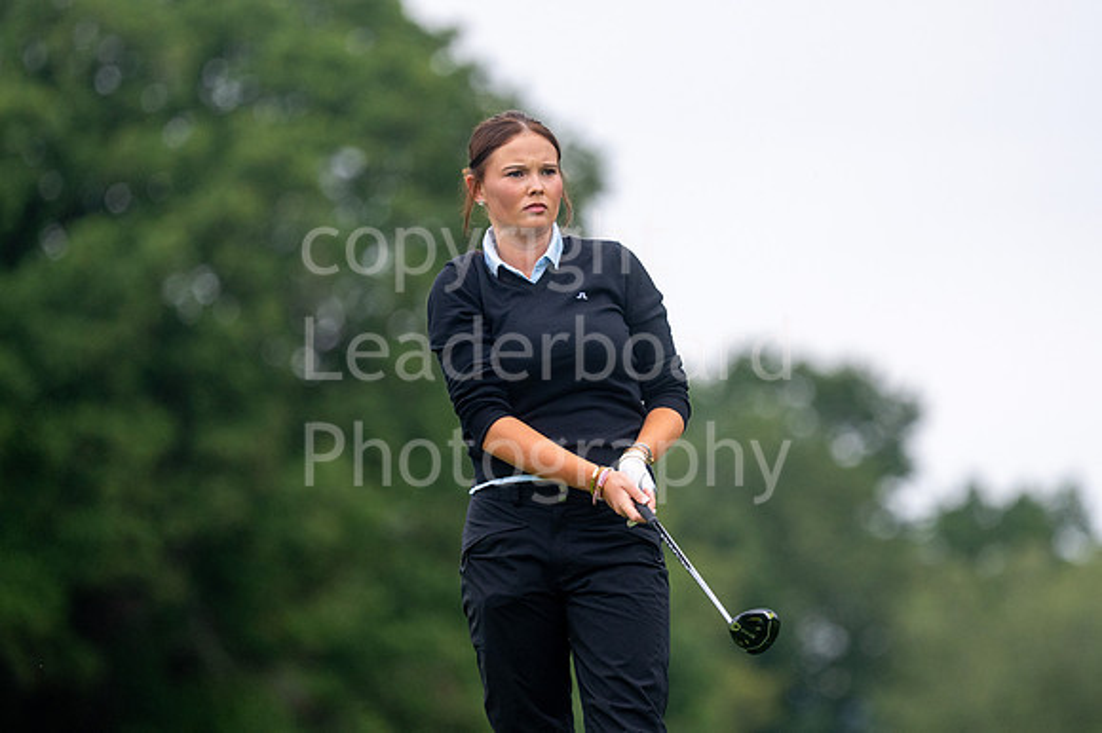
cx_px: 551
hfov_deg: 4.6
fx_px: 13767
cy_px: 366
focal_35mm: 450
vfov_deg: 3.1
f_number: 4
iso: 500
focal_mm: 300
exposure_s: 1/1600
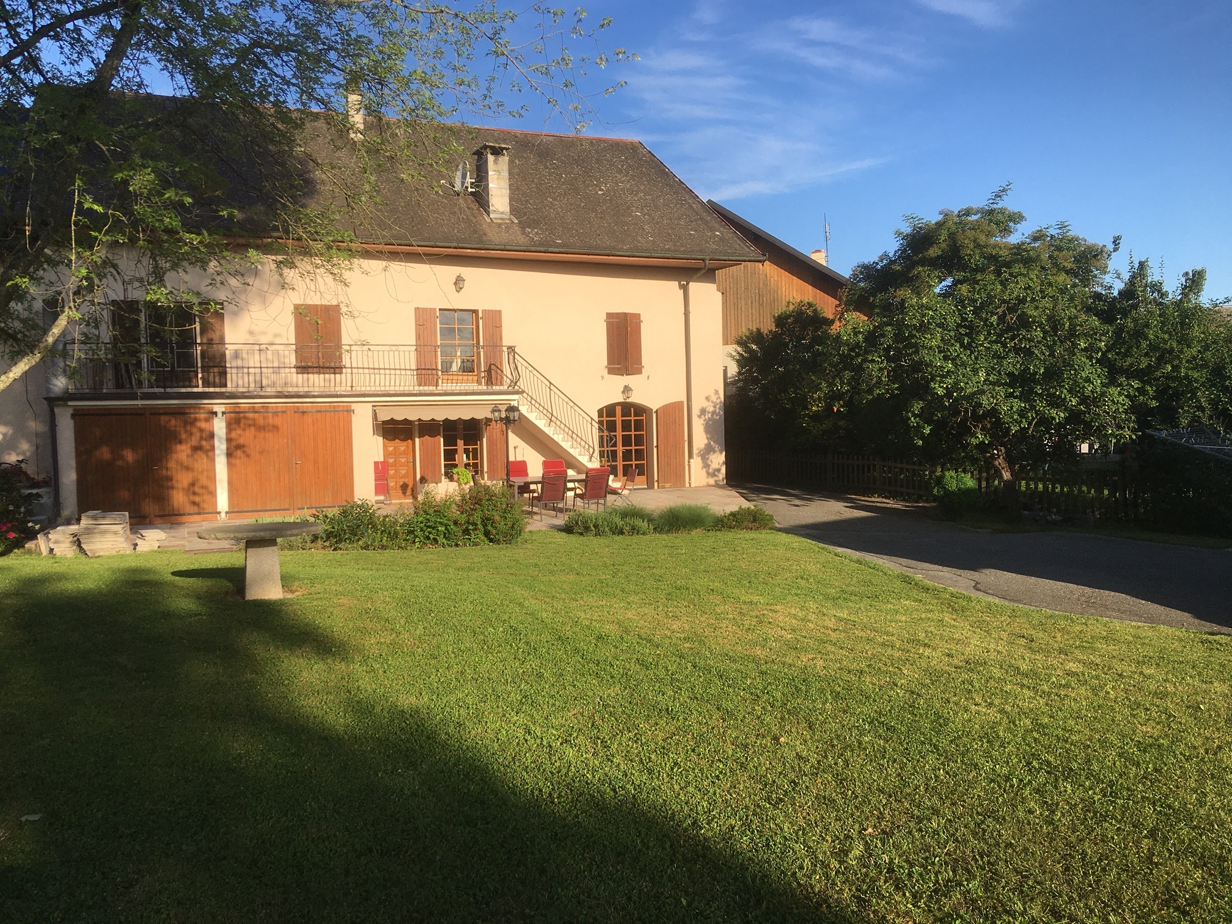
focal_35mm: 29
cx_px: 616
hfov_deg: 61.7
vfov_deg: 48.2
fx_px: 1032
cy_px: 462
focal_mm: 4.15
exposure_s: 1/1241
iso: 25
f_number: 2.2
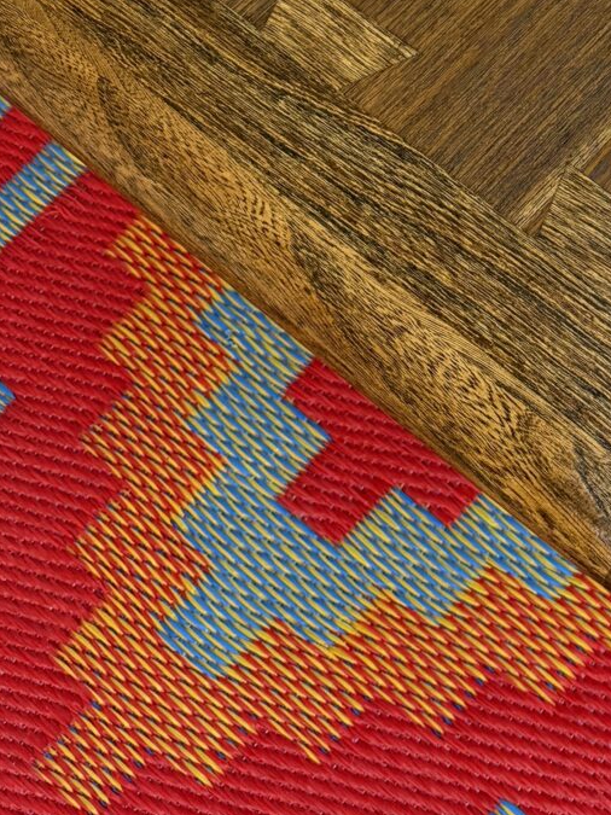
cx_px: 1040
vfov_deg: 20.1
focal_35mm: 91
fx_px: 2142
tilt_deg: -52.5
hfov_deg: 14.6
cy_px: -184
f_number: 1.78
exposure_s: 1/121
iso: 64
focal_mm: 6.76
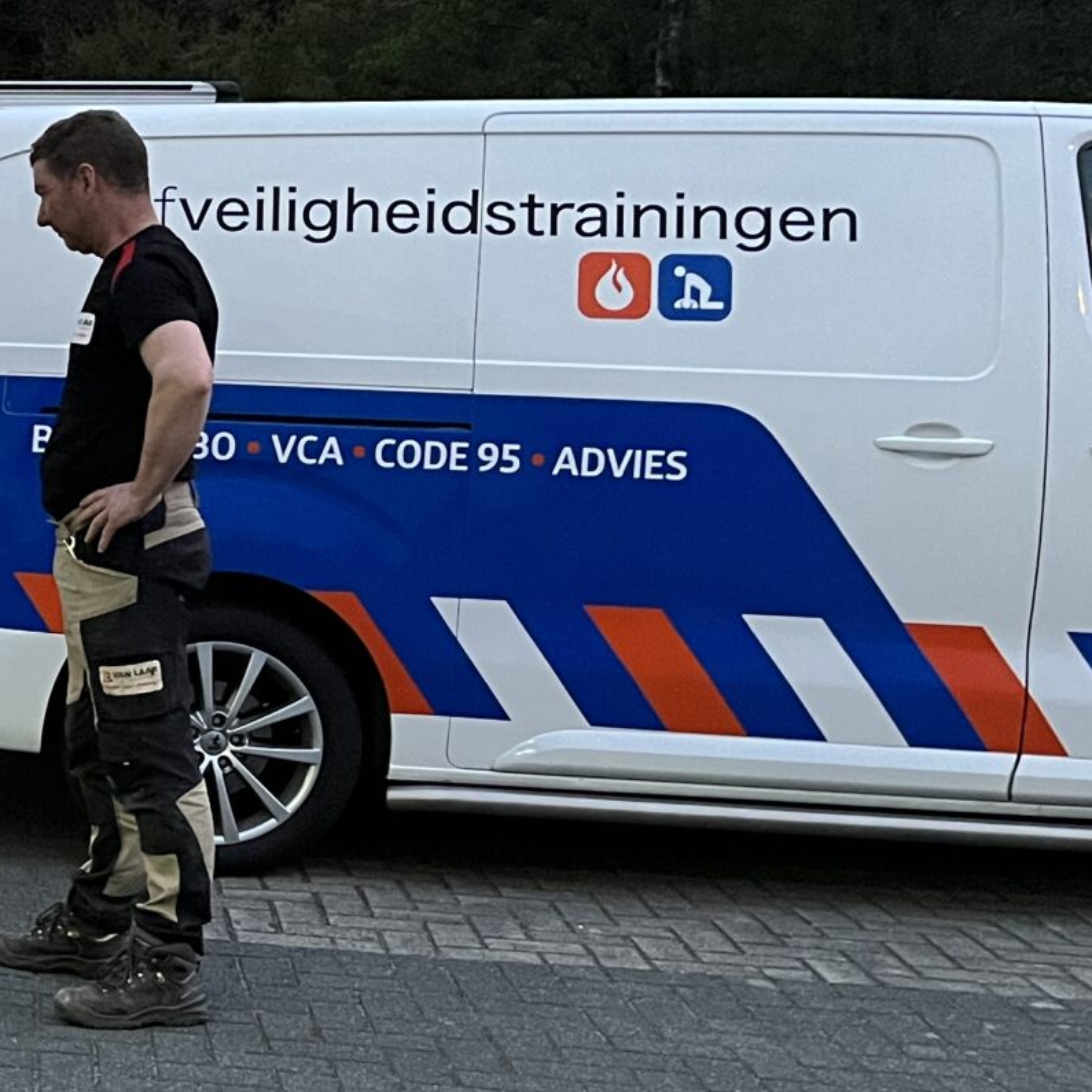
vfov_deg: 23.4
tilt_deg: -8.7
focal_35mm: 74
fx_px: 2641
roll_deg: -0.2
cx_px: -619
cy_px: 591
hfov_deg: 19.7
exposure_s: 1/33
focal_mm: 5.1
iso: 640
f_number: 1.6
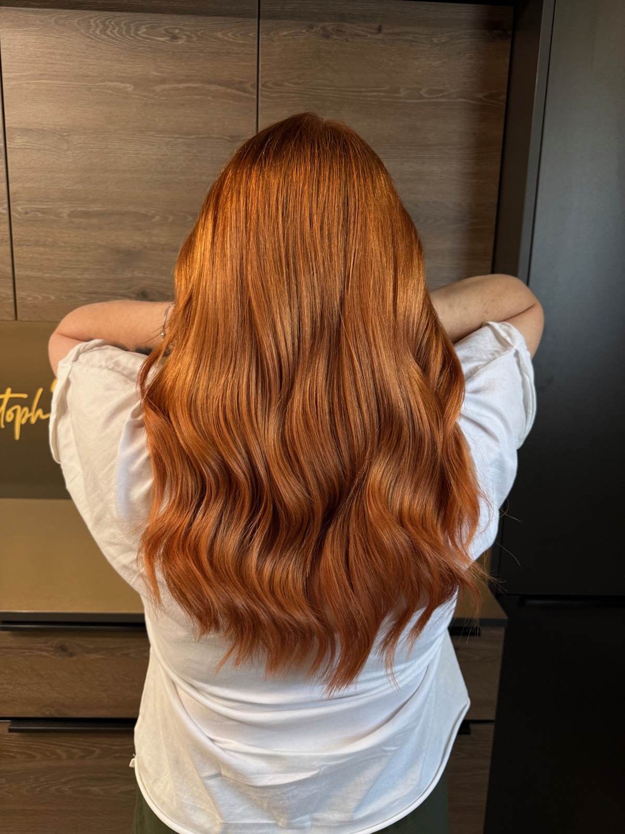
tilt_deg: -11.7
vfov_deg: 71.6
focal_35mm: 24
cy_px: 417
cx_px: 312
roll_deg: -2.2
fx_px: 578
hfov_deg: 56.8
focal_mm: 6.76
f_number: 1.78
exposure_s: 1/100
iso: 160
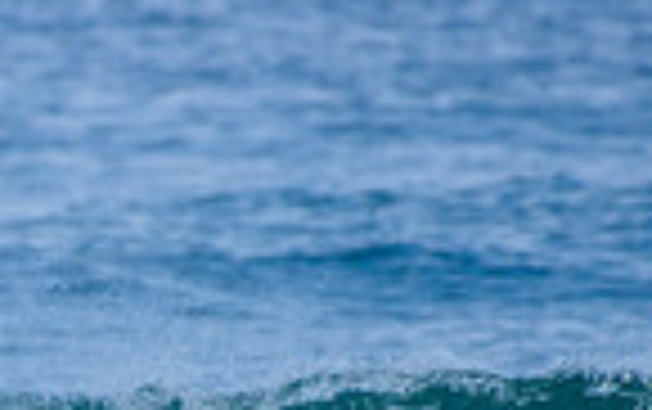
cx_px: -99
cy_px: 574
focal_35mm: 2033
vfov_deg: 0.6
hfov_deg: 1.0
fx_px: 36167
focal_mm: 500
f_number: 5.6
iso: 220
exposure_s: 1/2000
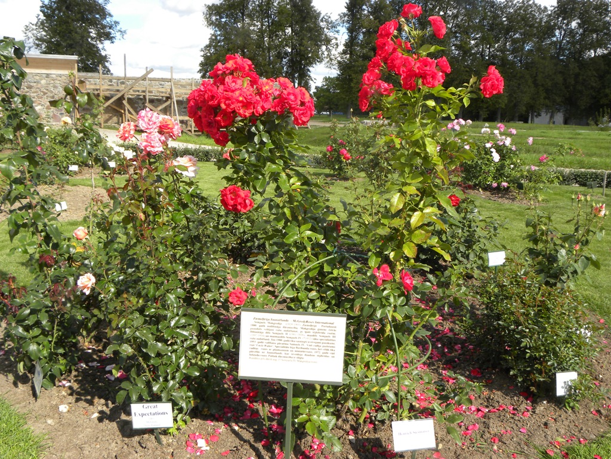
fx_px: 582
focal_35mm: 33
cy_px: 230
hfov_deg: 55.4
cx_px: 306
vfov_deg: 42.9
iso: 64
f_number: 5
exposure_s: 1/178
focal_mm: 5.9
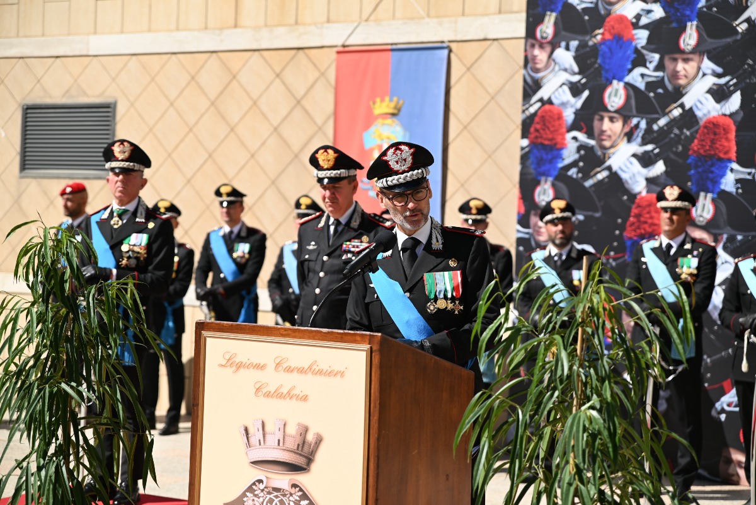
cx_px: 378
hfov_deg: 28.8
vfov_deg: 19.5
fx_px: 1470
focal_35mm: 70
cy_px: 252
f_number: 2.8
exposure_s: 1/2000
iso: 100
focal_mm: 70
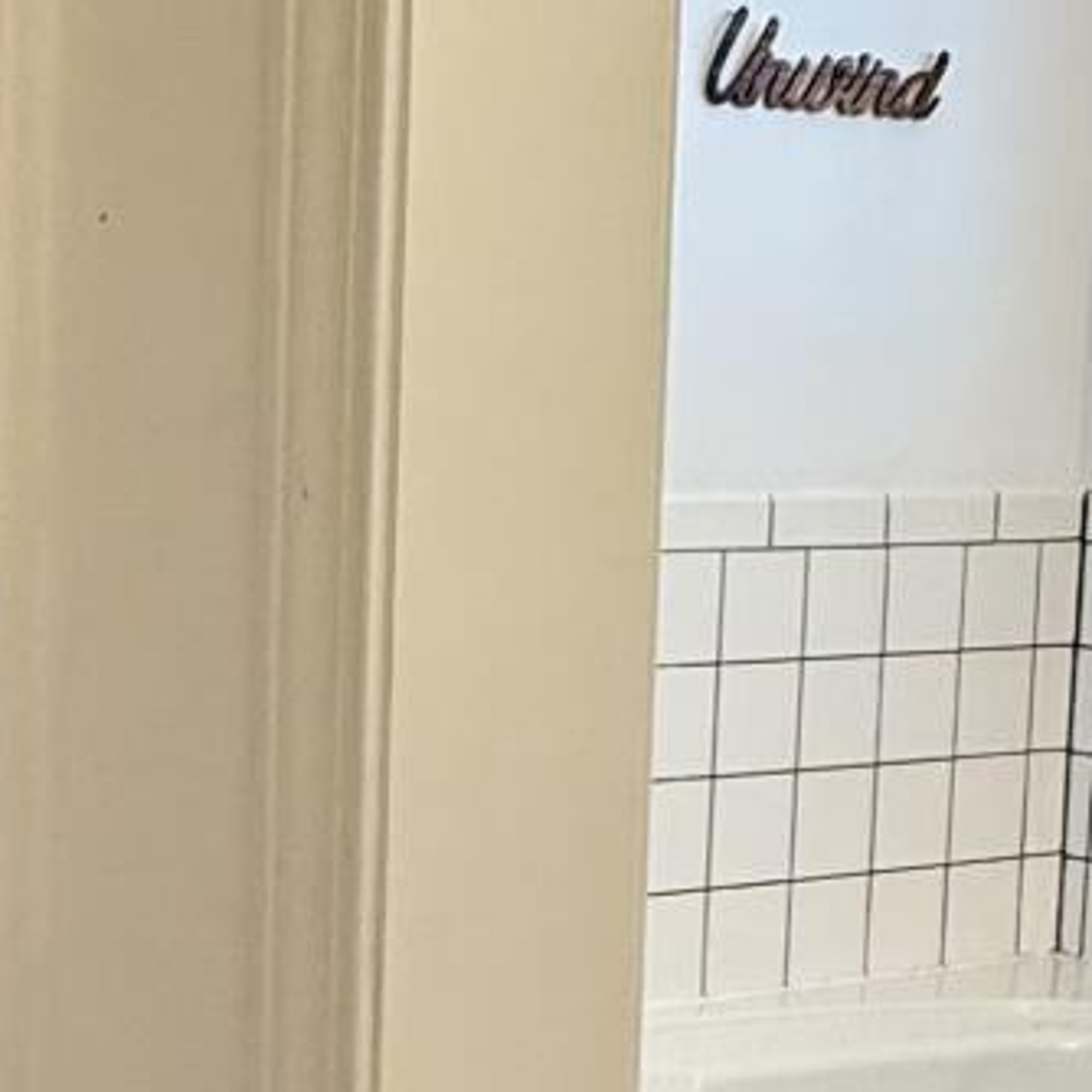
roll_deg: +0.1
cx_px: -248
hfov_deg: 21.5
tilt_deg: -5.9
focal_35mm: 74
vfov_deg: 23.3
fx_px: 2641
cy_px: 703
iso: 200
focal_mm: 2.22
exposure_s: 1/60
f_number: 2.2
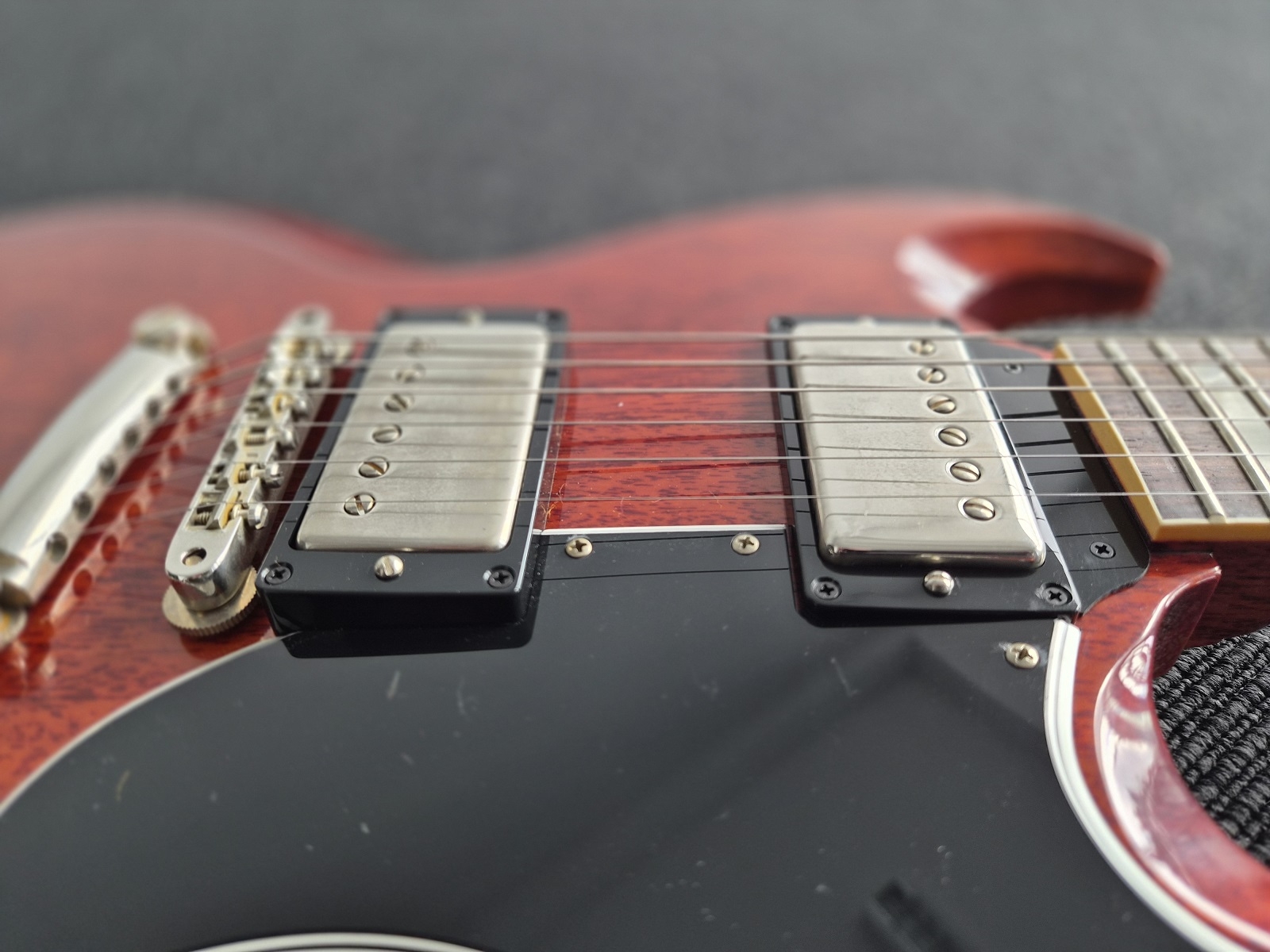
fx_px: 844
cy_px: 476
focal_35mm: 23
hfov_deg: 73.9
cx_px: 635
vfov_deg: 58.9
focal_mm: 5.4
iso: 100
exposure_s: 1/180
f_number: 1.8
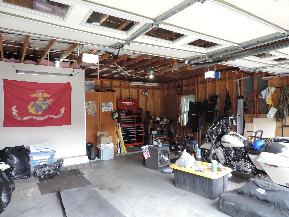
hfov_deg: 71.6
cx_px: 144
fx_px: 200
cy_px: 108
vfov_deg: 56.8
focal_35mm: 24
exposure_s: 1/30
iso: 140
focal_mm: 4.3
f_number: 3
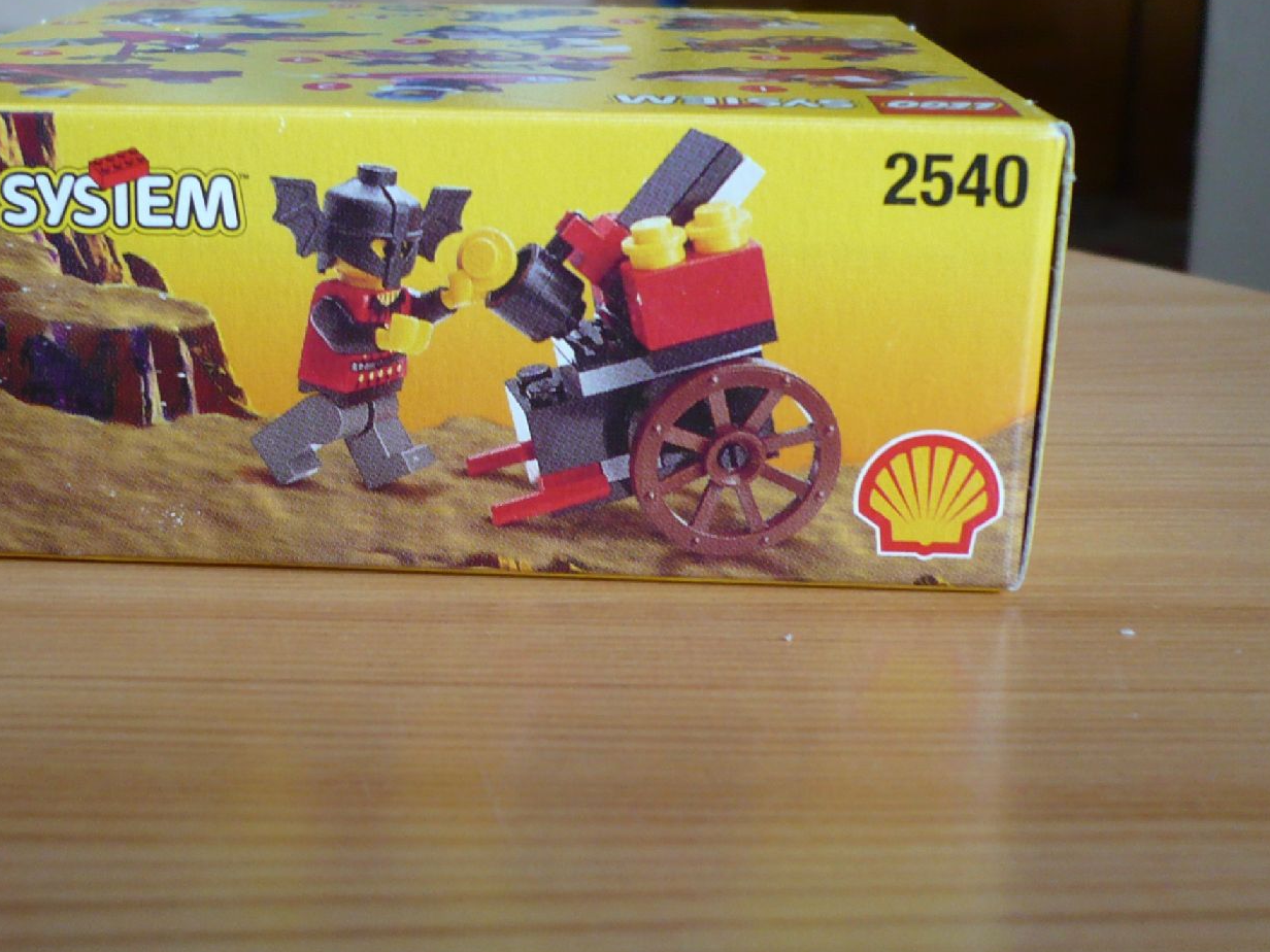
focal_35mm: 56
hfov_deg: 33.9
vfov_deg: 26.1
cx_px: 383
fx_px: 2055
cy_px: 420
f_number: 2.8
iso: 160
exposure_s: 1/30
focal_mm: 5.8
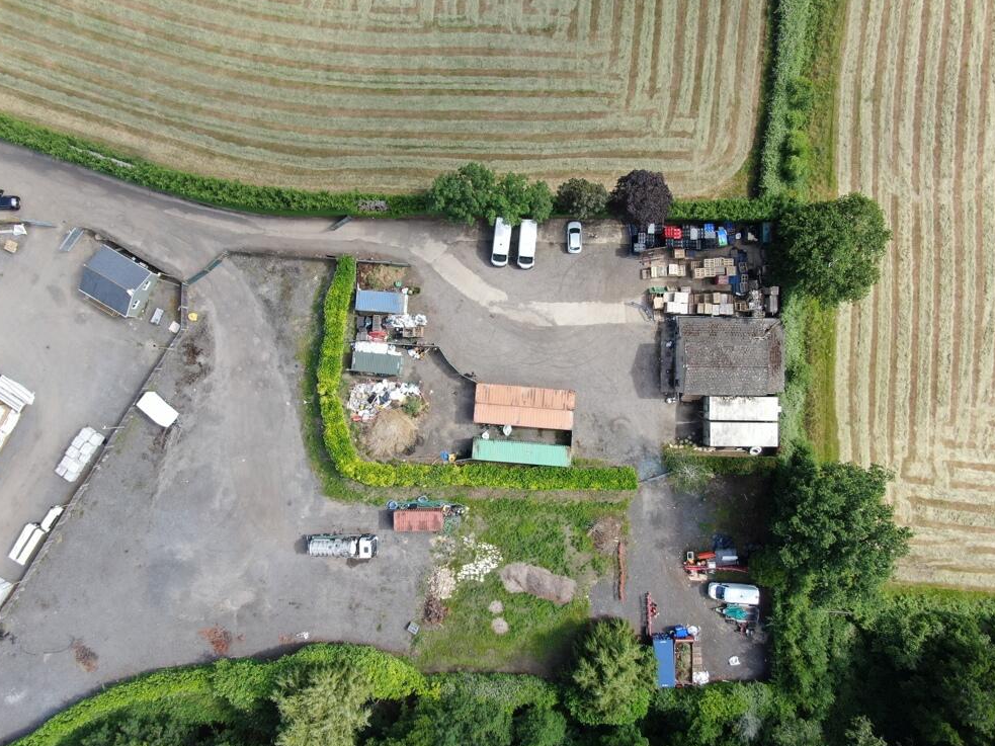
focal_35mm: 25
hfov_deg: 69.4
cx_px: 489
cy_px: 381
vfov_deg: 54.9
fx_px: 719
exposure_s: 1/500
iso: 100
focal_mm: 4.39
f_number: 2.8
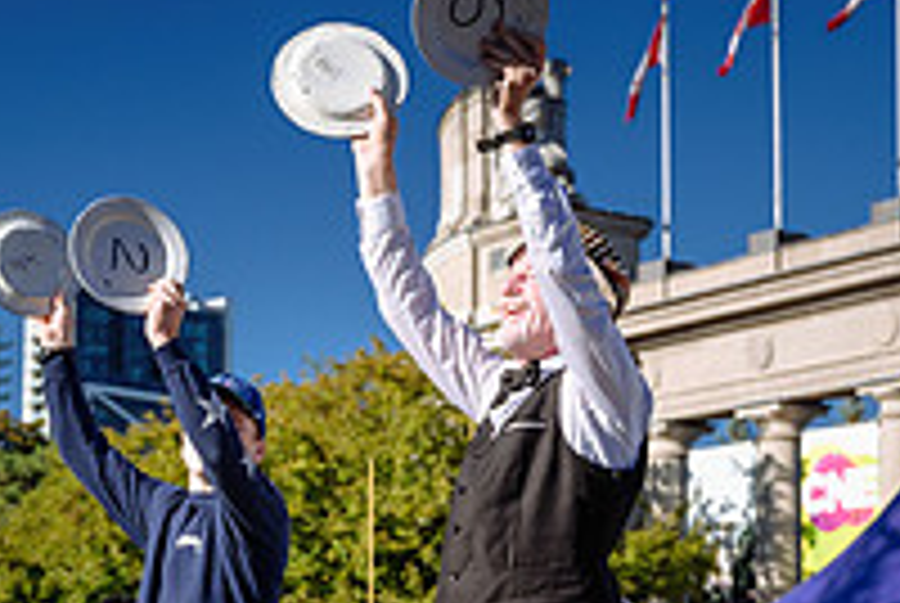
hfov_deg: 18.5
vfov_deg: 12.4
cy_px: 520
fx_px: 2754
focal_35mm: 110
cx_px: 621
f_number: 4
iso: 64
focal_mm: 38
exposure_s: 1/640
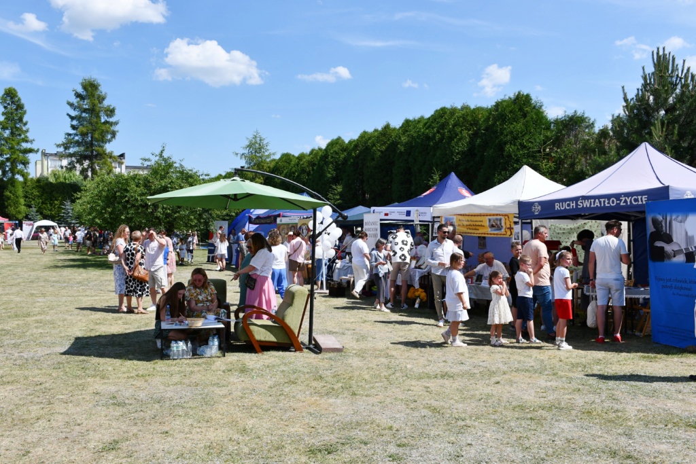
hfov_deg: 57.2
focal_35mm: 33
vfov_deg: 40.0
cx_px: 348
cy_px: 232
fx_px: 638
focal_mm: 22
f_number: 9
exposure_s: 1/320
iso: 100
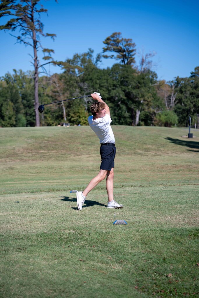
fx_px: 622
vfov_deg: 27.0
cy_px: 149
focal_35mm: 75
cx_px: 100
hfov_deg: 18.2
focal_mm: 75
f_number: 2.8
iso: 100
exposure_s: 1/1600
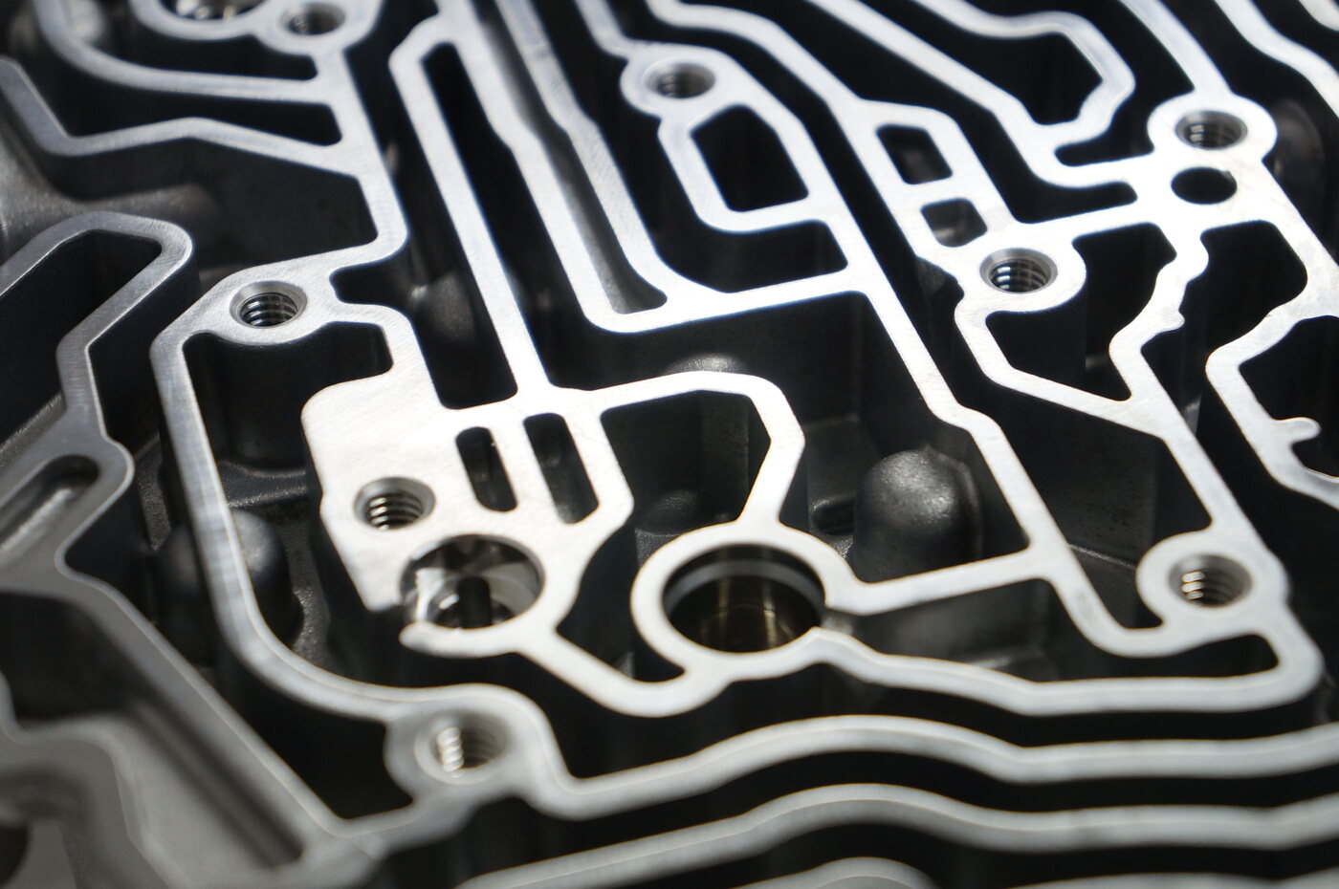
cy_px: 444
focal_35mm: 82
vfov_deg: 16.5
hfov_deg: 24.6
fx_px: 3065
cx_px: 670
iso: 640
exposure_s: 1/100
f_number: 5.6
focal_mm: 55
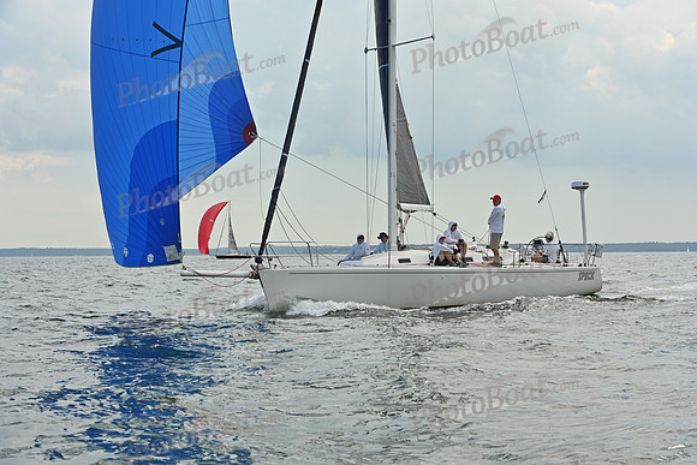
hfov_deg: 28.8
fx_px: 1356
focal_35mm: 70
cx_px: 348
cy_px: 232
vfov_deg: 19.5
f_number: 9
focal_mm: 70
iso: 320
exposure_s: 1/1600
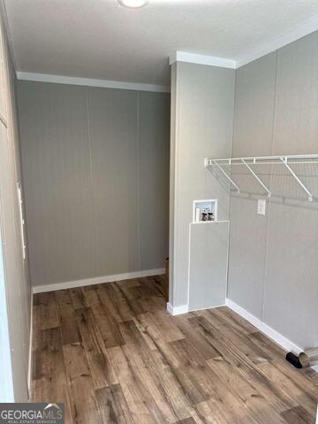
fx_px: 294
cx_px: 159
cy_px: 212
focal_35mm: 24
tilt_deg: -7.0
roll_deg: -0.1
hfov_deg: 56.8
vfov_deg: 71.6
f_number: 1.78
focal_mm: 6.86
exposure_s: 1/120
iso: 160
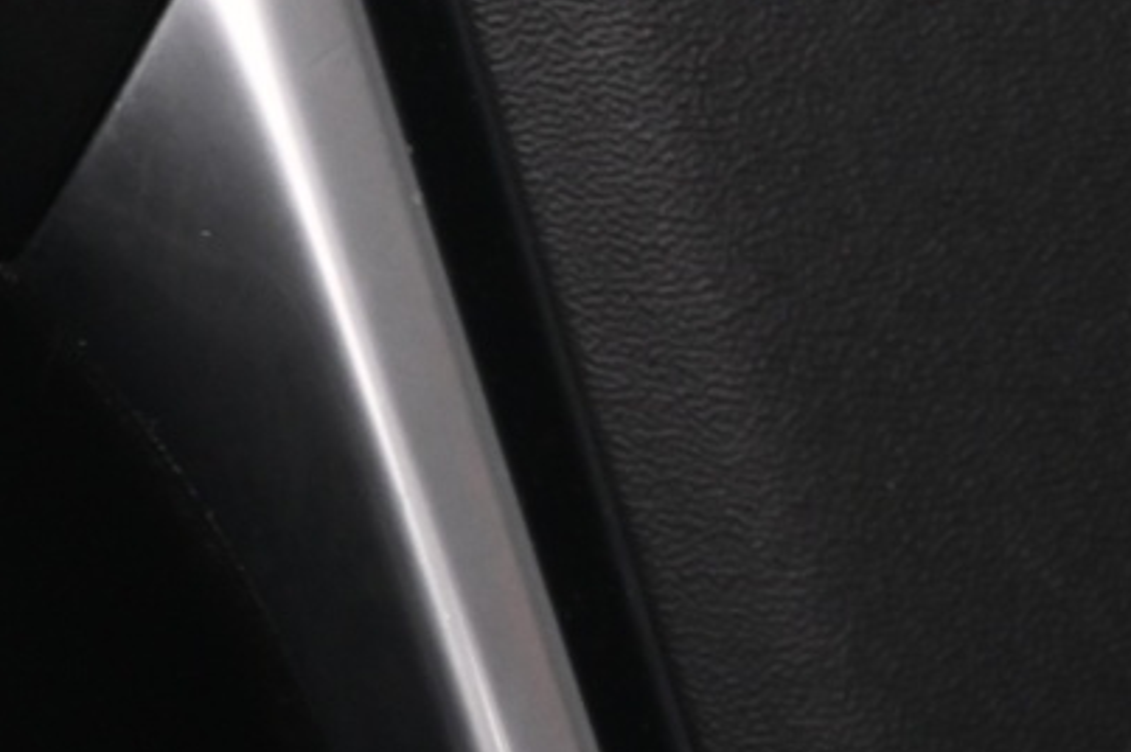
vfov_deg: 2.8
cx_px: -194
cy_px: -724
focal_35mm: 483
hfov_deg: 4.3
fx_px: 15161
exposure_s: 1/15
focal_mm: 120
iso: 2000
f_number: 4
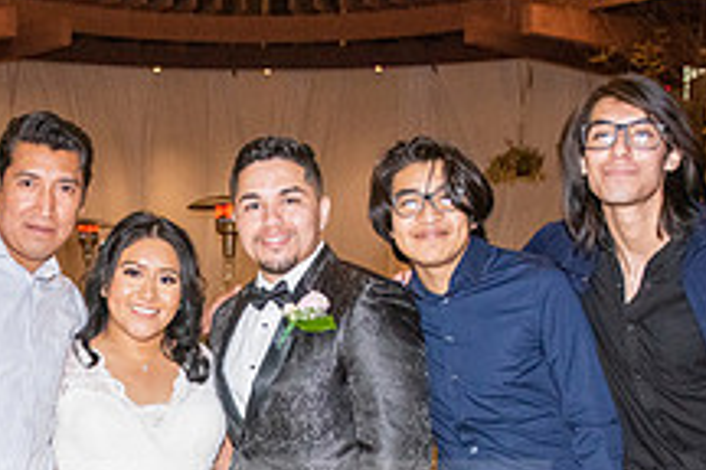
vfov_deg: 16.1
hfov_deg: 24.4
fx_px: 1608
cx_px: 150
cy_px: 541
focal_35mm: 82
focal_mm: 27
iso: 1600
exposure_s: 1/160
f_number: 4
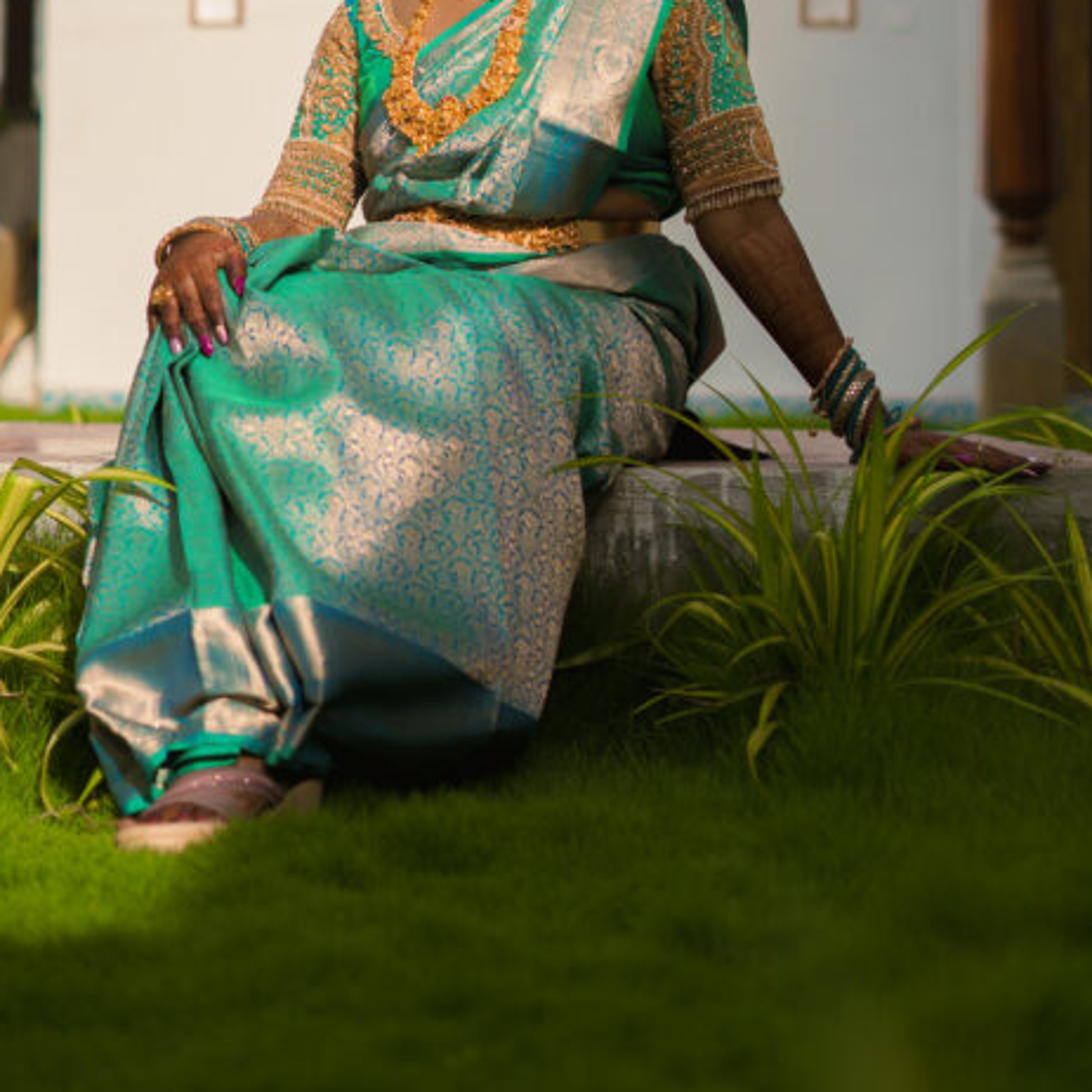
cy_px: 24
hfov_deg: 18.5
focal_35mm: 94
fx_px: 3355
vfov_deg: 18.1
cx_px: 489
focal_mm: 50
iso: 125
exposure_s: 1/3200
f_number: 2.2
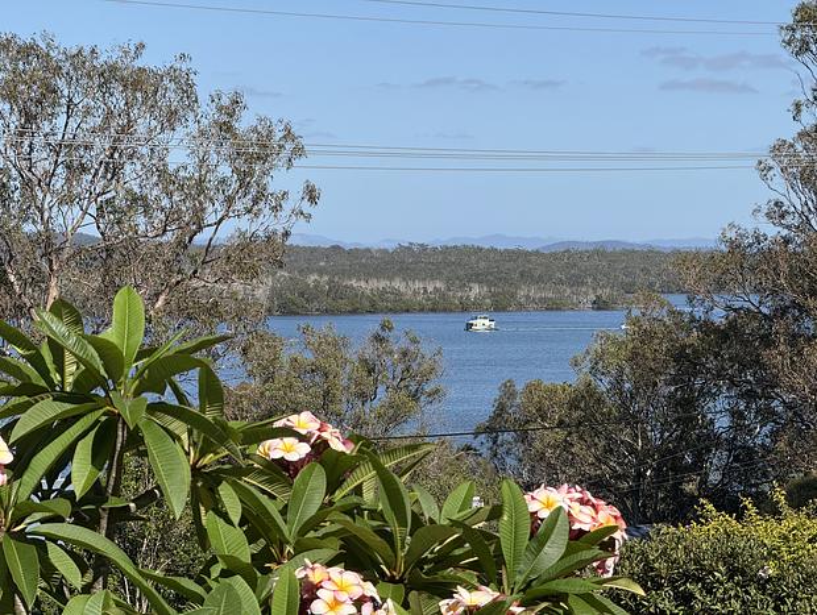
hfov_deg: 16.4
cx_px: 408
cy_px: 308
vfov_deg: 12.4
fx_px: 2837
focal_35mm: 120
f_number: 2.8
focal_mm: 15.66
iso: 50
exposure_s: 1/1866
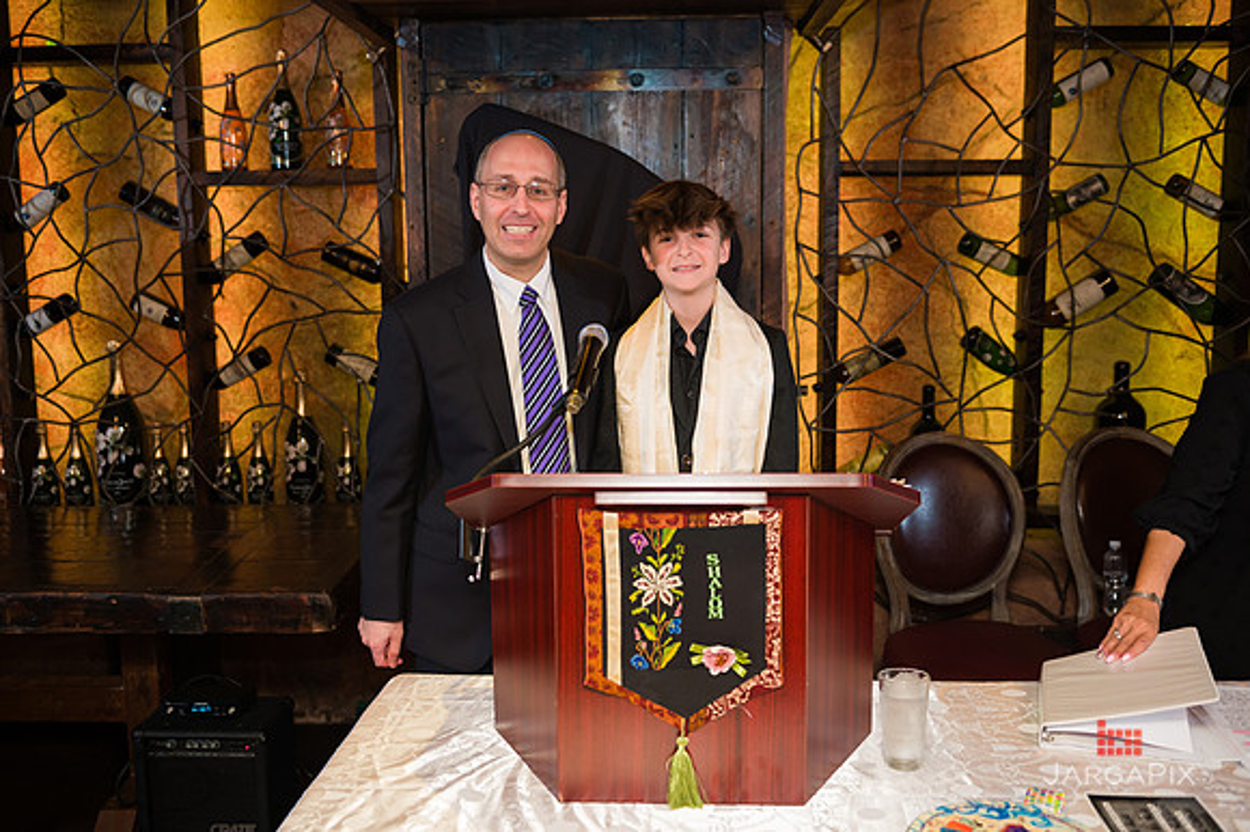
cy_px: 400
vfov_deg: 38.3
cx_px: 602
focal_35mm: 35
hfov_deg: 55.1
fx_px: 1199
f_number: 4
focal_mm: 32
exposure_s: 1/200
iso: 1250
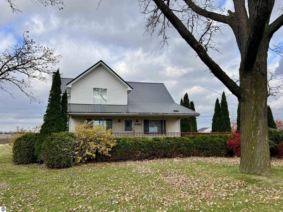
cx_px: 142
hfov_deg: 67.3
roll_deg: +1.2
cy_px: 106
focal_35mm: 26
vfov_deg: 53.1
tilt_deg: +5.8
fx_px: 213
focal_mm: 5.7
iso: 50
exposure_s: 1/2632
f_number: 1.5
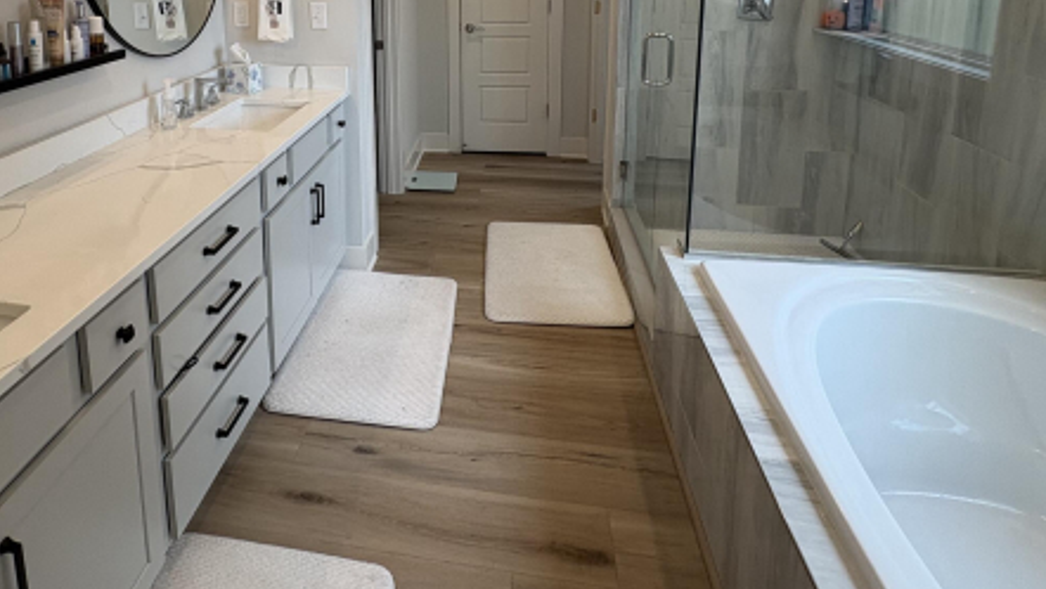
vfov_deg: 44.8
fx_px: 638
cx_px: 399
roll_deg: +1.2
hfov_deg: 77.4
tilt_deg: -9.4
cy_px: 52
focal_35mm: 23
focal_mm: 2.22
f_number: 2.2
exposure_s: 1/120
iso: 125
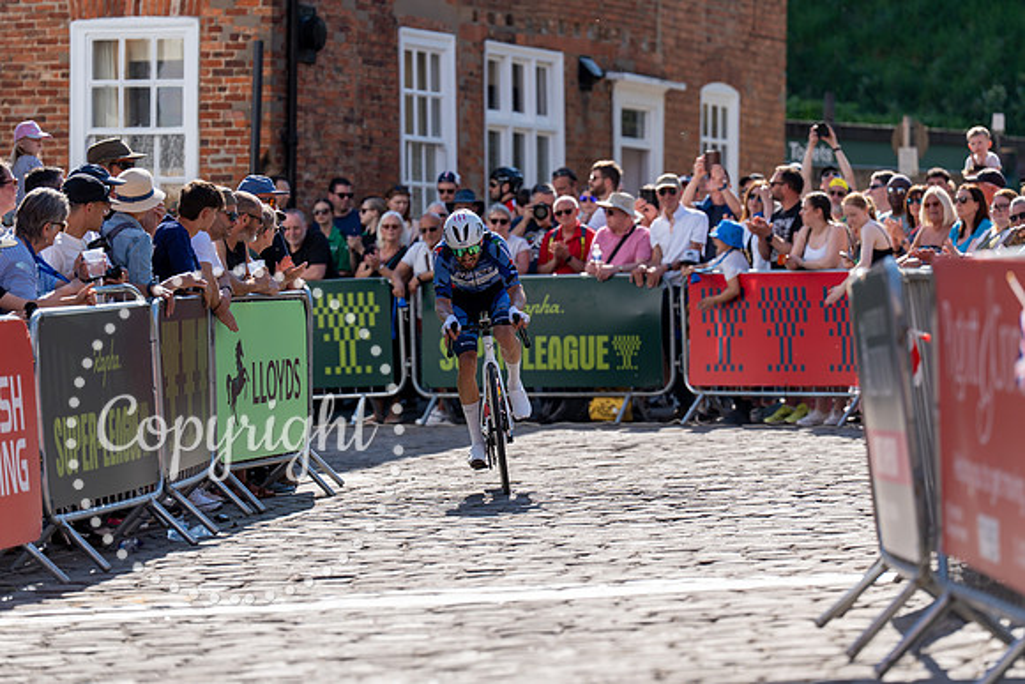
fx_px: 5069
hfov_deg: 11.5
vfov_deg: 7.7
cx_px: 512
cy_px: 342
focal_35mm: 178
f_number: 3.5
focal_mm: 178
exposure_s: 1/1000
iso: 125
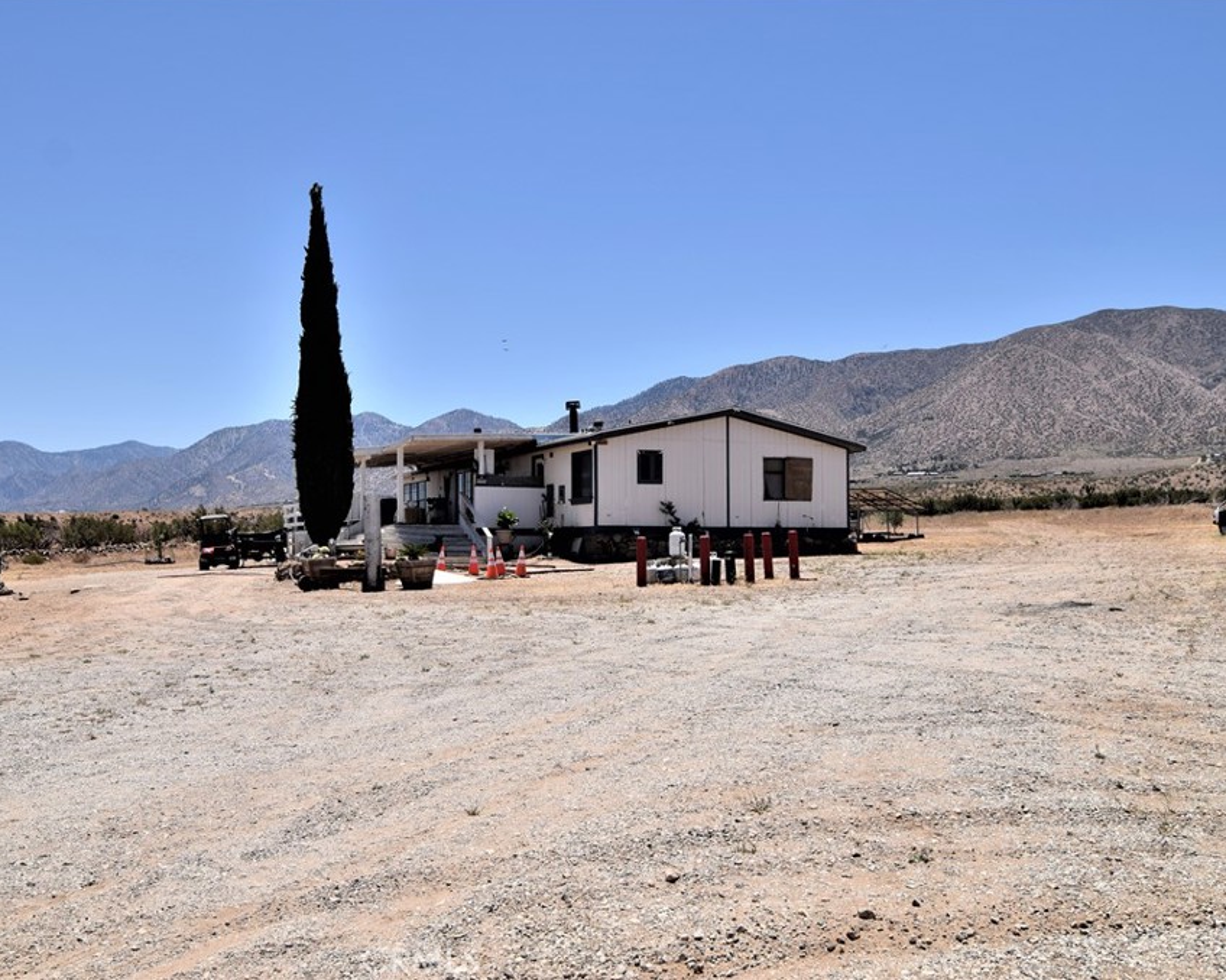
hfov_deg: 52.8
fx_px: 1233
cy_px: 488
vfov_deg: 43.3
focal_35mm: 34
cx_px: 567
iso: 100
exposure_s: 1/640
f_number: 8
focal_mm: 20
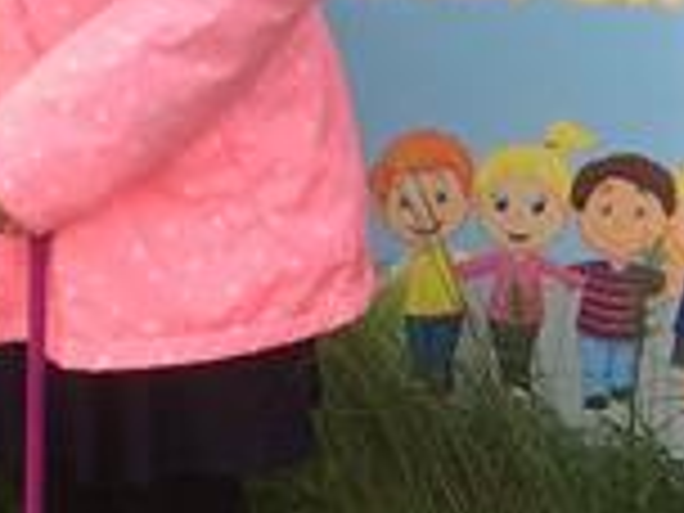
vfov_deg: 7.6
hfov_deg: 9.9
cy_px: 194
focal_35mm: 195
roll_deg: +2.4
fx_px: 3853
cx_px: 940
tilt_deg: -18.1
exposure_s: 1/641
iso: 32
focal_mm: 4.15
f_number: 2.2
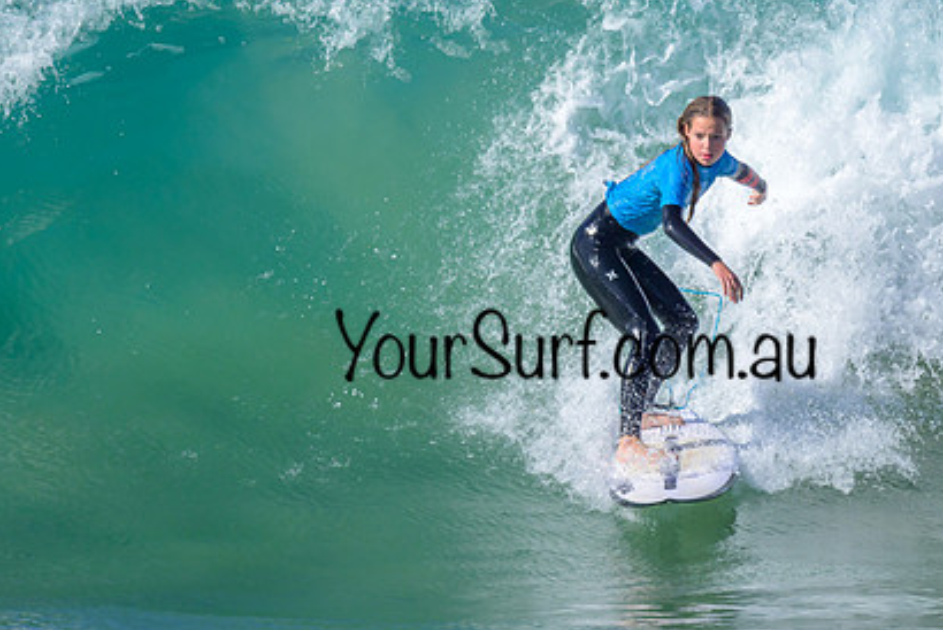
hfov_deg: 1.3
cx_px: 708
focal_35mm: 1553
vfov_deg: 0.9
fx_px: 40707
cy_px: 159
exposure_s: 1/2000
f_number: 6.3
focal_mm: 800
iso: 360
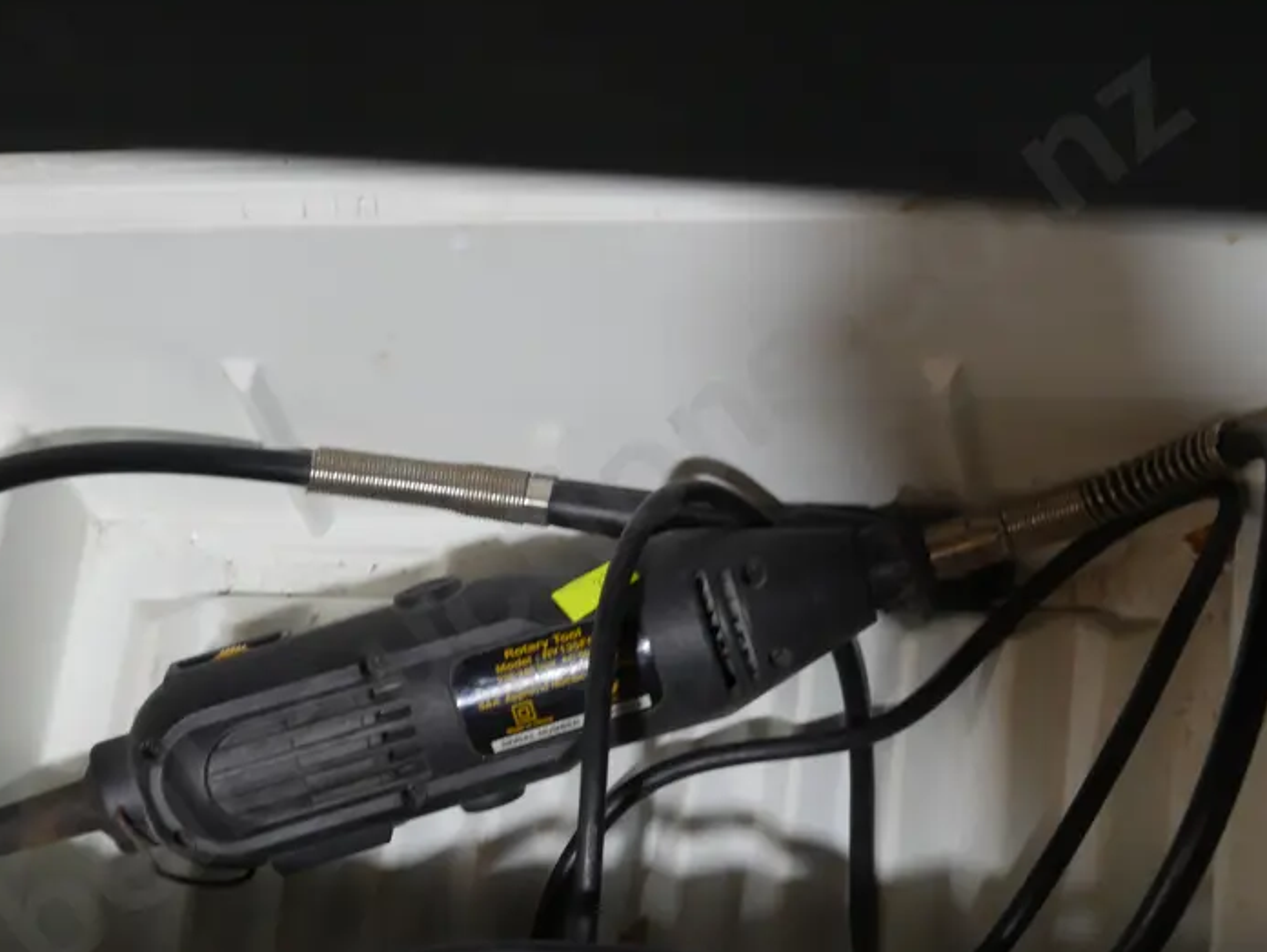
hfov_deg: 19.6
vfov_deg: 14.8
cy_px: 647
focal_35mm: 100
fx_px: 3663
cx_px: 424
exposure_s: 1/80
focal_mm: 34
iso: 800
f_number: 5.4
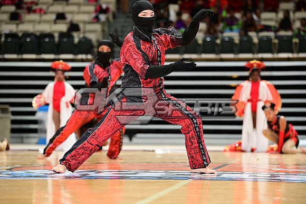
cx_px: 153
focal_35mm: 130
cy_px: 102
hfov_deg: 15.8
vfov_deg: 10.5
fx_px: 1104
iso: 6400
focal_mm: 130
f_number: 3.2
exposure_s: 1/1000
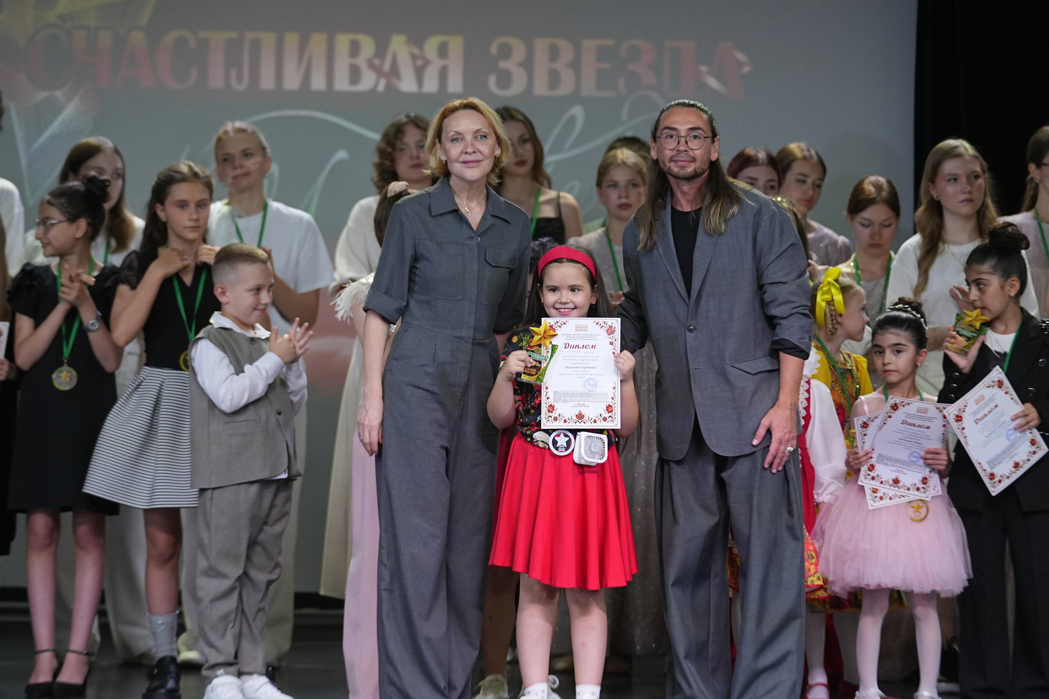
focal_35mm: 198
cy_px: 350
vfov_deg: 6.9
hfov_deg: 10.4
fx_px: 5769
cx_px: 524
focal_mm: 132
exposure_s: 1/250
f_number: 2.8
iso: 1000
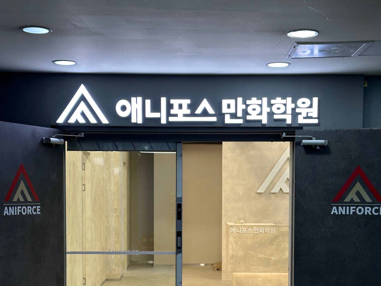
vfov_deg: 30.3
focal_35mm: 48
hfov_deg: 39.7
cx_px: 190
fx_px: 528
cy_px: 143
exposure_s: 1/120
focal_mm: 6.86
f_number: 1.78
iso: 80
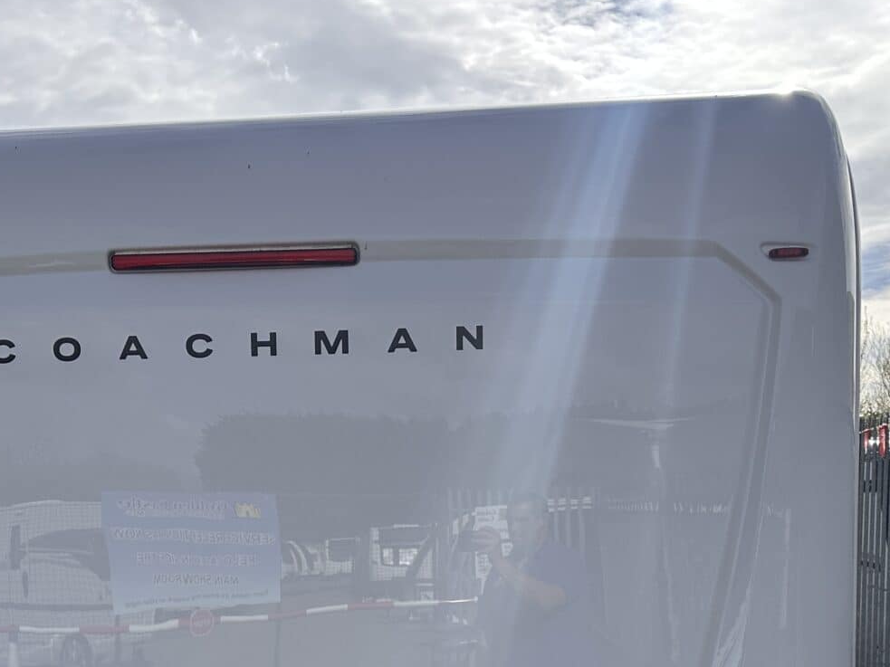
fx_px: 1285
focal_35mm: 50
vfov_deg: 27.6
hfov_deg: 38.1
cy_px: 653
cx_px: 384
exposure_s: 1/4762
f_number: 1.78
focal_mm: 6.86
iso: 80
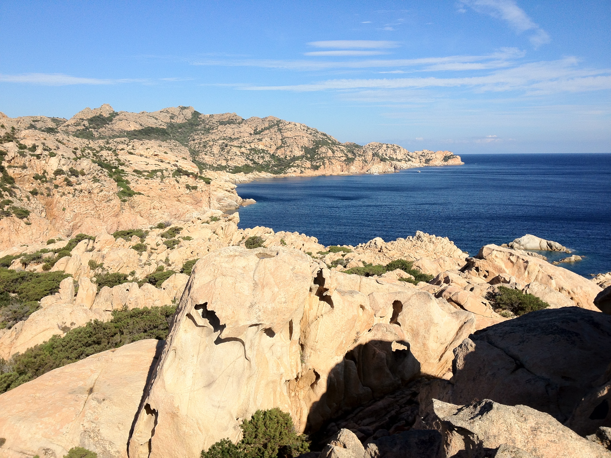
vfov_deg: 40.7
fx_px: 618
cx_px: 306
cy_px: 229
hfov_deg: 52.6
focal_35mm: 35
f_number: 2.4
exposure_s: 1/2304
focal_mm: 4.28
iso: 64
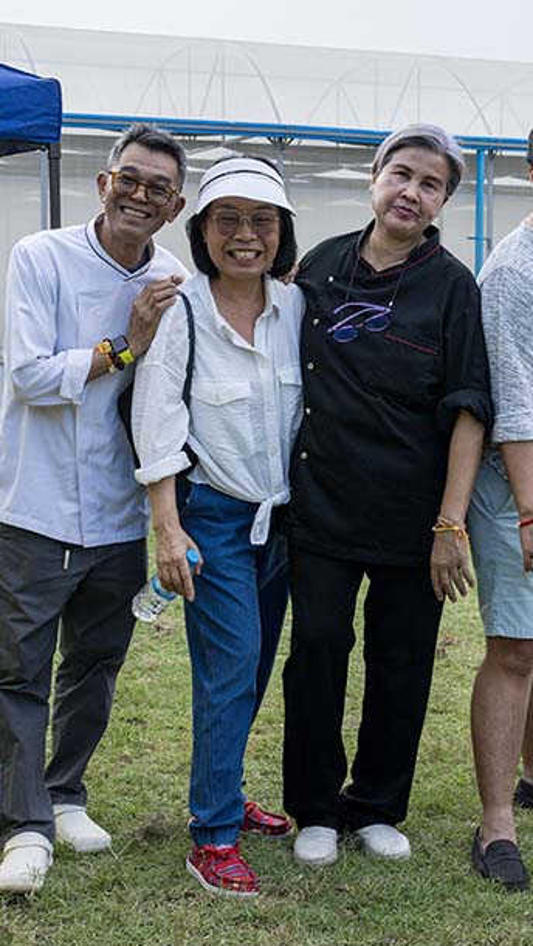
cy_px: 455
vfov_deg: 40.0
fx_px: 1301
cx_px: 533
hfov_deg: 22.3
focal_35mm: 52
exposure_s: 1/250
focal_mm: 31.5
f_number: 7.1
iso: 640
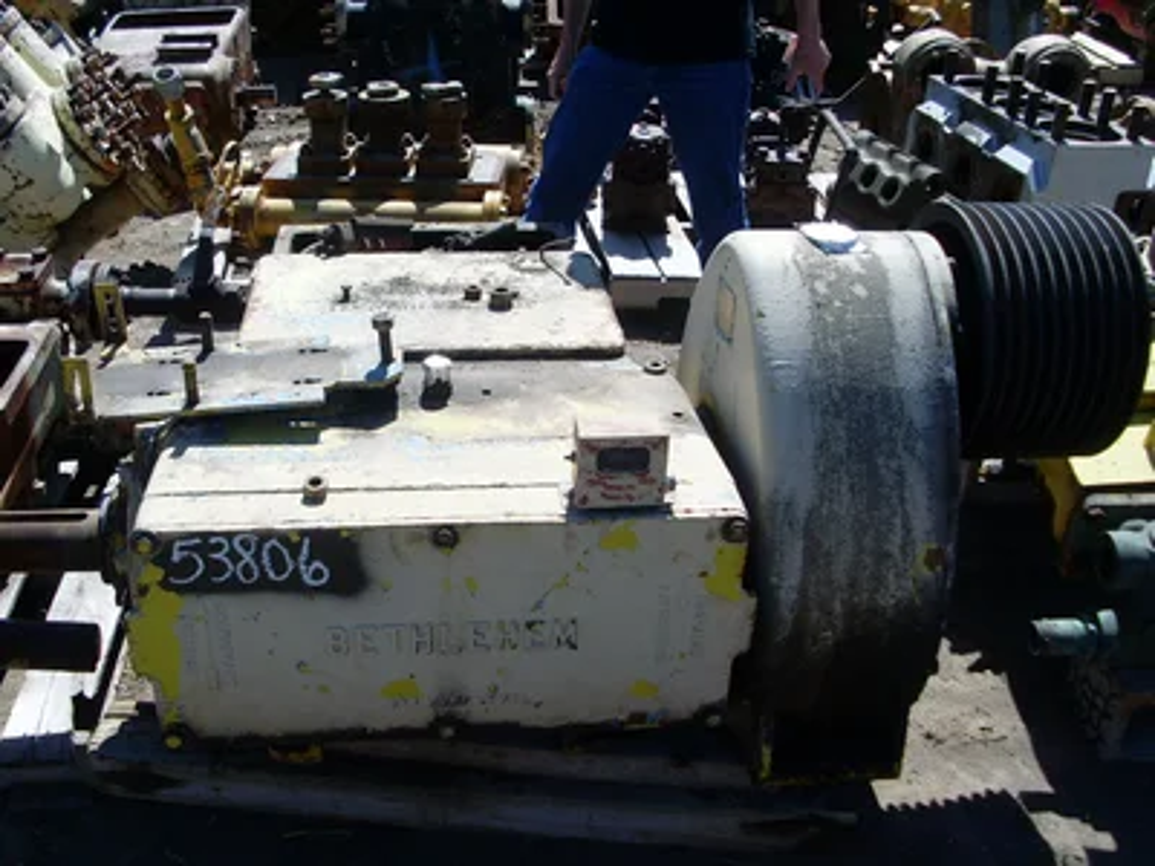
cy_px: 433
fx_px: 1268
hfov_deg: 49.0
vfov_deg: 37.7
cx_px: 578
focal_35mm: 38
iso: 80
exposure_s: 1/250
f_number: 7.7
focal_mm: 6.3
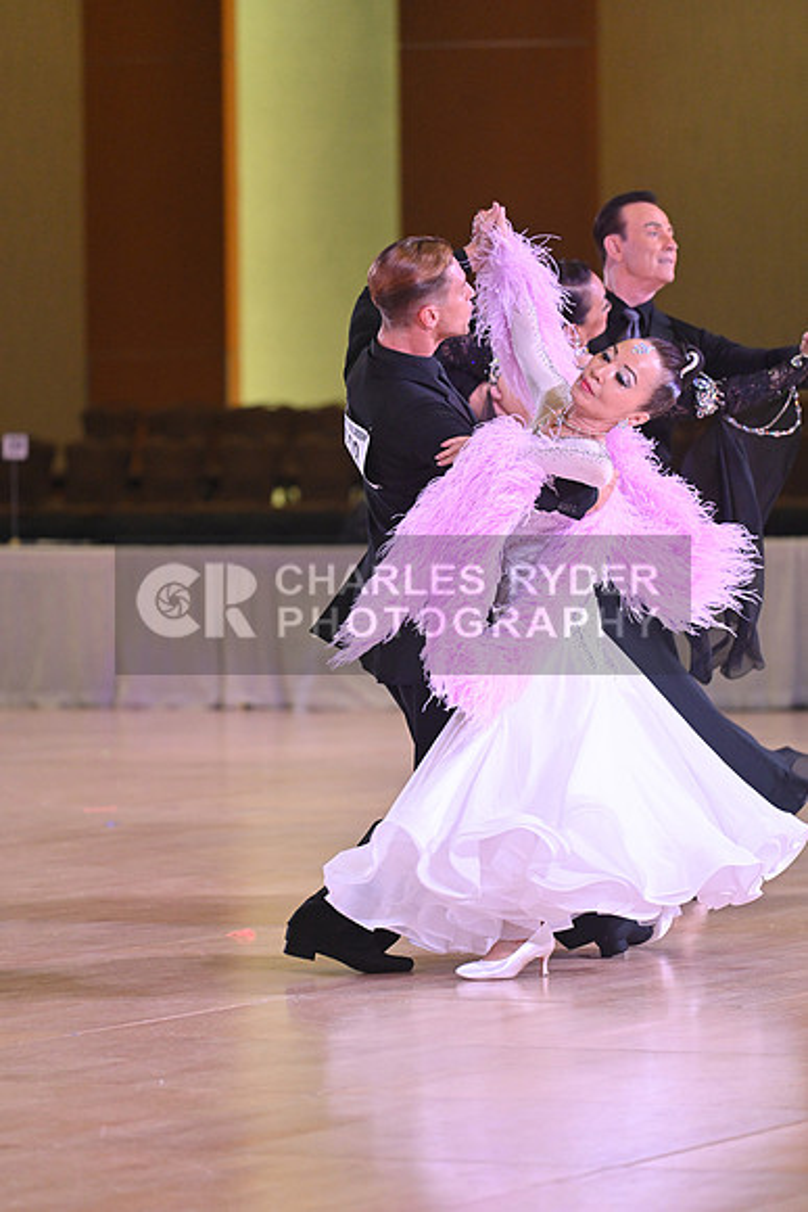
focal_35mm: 200
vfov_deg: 10.3
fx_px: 6729
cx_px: 404
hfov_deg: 6.9
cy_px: 606
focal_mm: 200
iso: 3200
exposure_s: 1/400
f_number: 4.5
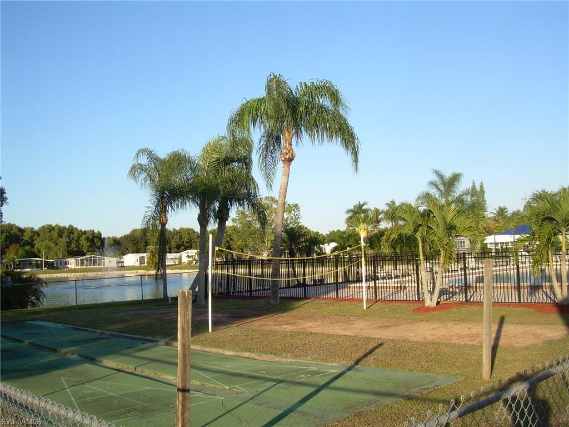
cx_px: 284
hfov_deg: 49.0
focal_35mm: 38
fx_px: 625
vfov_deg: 37.7
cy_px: 214
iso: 50
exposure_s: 1/297
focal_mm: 6.3
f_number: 4.6
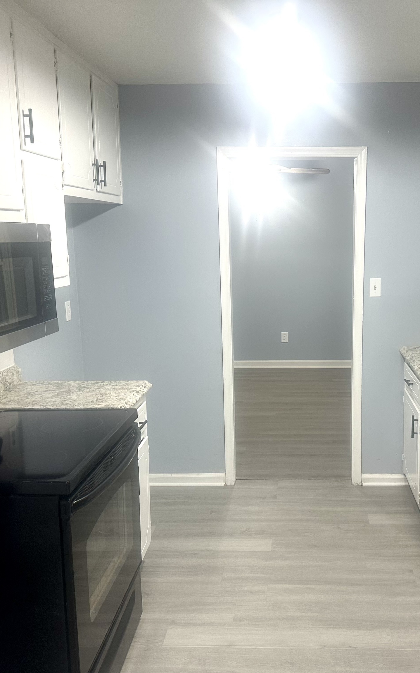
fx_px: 623
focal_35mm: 34
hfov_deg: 36.8
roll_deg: +0.5
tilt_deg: -9.8
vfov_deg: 56.7
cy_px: 337
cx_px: 291
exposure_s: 1/60
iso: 125
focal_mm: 6.86
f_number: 1.78
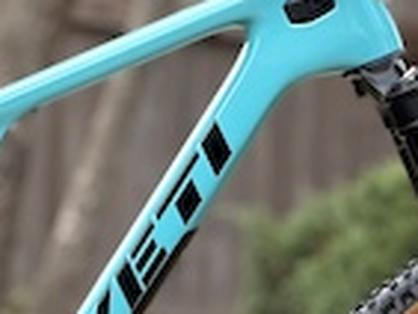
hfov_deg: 3.5
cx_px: -42
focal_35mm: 568
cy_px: 456
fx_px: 6865
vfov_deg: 2.6
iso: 50
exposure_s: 1/121
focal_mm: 16.89
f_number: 2.8
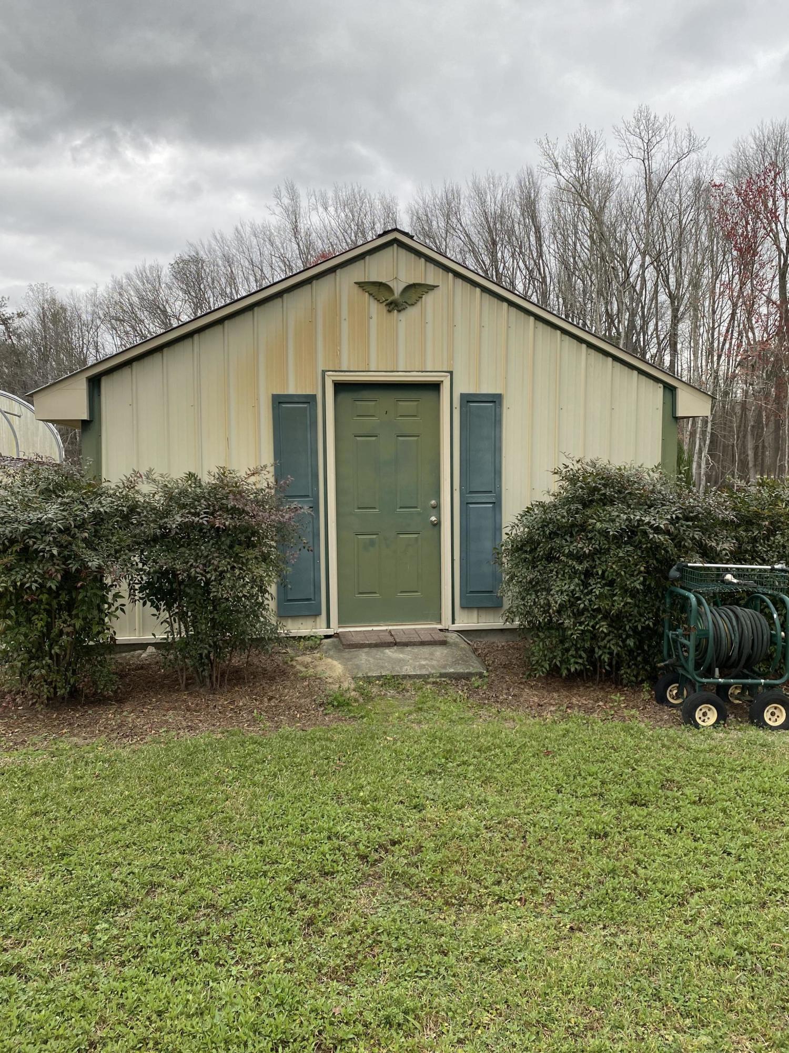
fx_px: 790
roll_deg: +0.4
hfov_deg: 53.1
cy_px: 526
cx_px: 394
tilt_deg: -4.2
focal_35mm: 26
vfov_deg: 67.3
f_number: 1.8
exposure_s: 1/489
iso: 32
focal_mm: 4.25
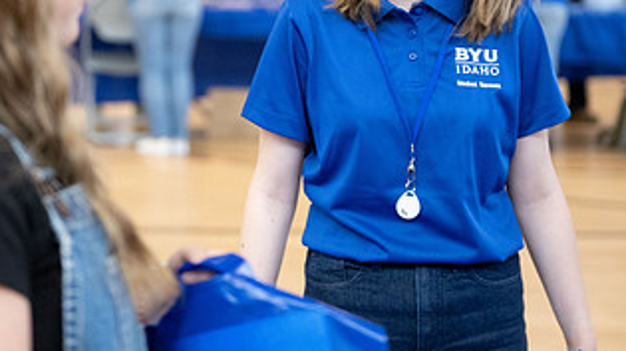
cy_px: 66
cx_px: 207
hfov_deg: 15.9
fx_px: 2240
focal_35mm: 135
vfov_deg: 9.0
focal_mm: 70
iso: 2500
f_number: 2.8
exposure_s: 1/320
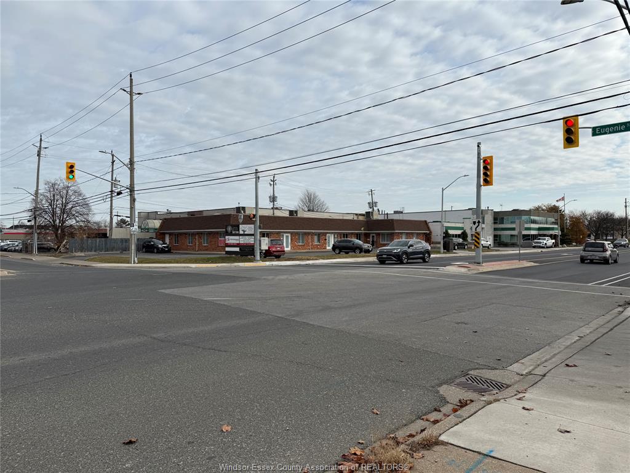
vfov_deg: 56.8
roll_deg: +0.3
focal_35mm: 24
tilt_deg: -0.1
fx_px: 437
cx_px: 315
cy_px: 236
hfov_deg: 71.6
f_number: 1.78
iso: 80
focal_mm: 6.76
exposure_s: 1/5714
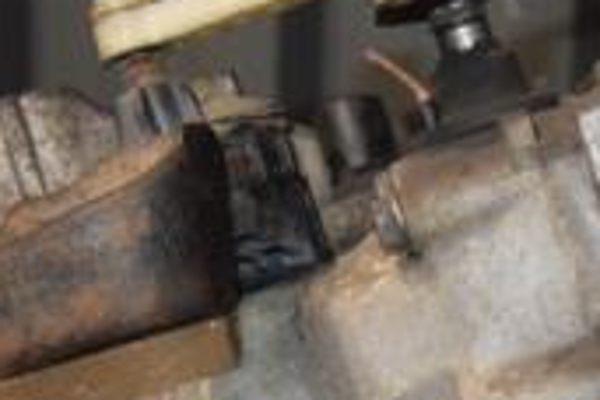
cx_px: 702
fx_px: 3062
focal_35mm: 184
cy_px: 537
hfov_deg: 11.0
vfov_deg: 7.4
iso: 800
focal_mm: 35
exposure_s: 1/60
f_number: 5
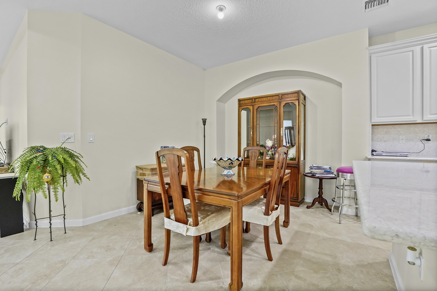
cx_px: 218
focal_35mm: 15
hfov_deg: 100.4
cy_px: 146
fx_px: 182
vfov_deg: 77.3
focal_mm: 10
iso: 1250
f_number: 9
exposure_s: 1/5
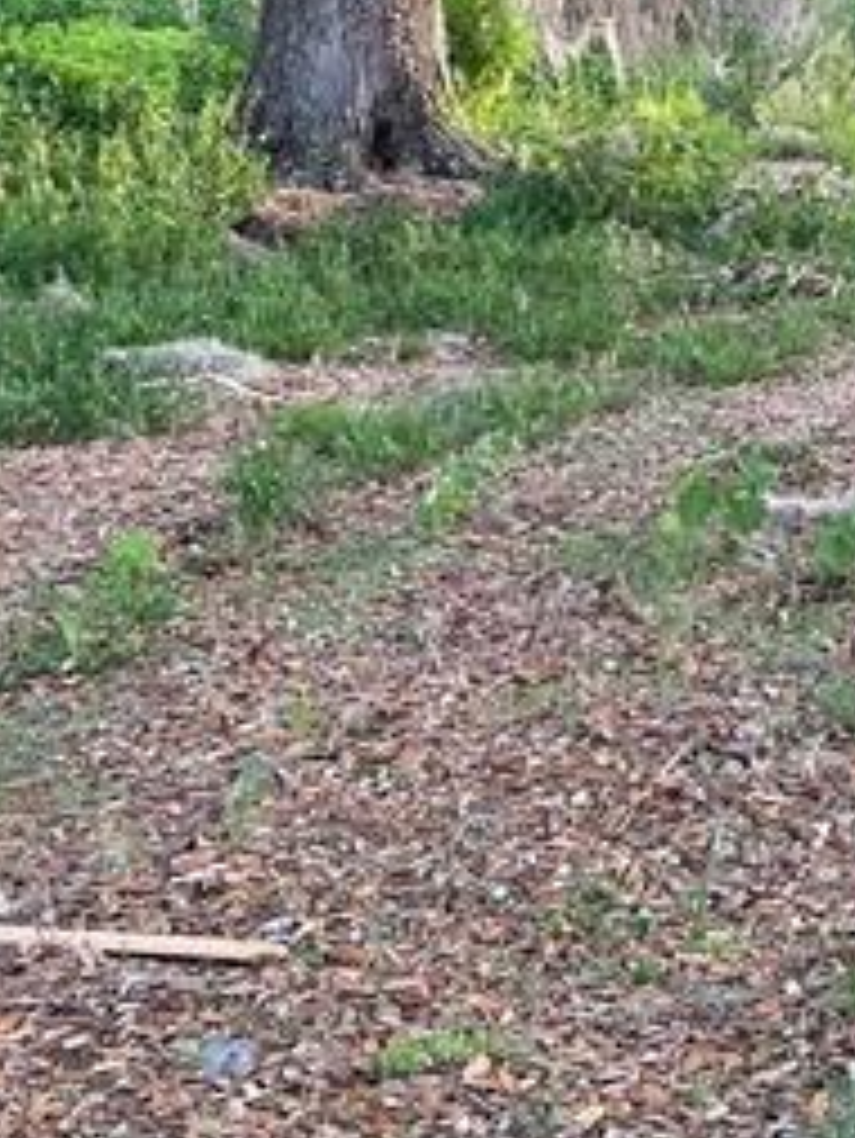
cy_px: -63
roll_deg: -0.1
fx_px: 2599
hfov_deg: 17.9
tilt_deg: +0.9
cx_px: 994
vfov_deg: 23.4
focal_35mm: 79
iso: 64
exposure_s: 1/121
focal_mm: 4.2
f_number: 1.6
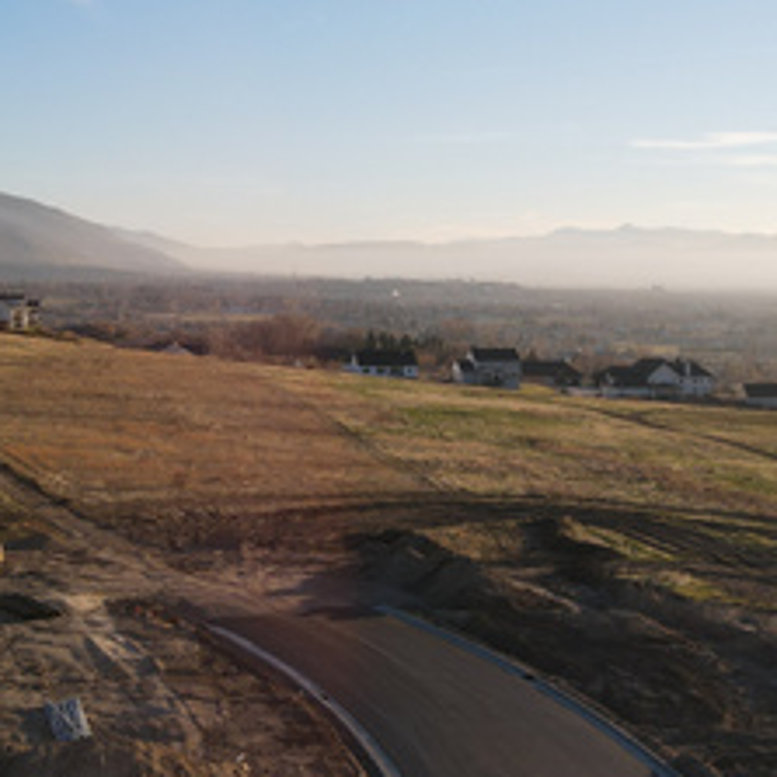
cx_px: 415
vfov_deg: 28.1
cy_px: 300
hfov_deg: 28.2
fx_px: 1549
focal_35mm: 61
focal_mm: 4.5
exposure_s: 1/500
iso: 100
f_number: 2.8
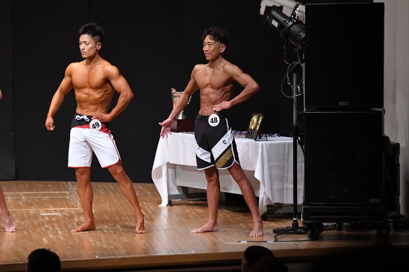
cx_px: 204
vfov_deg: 5.7
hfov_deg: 8.6
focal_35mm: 240
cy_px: 136
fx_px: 2725
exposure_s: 1/400
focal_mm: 160
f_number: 5.6
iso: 8000
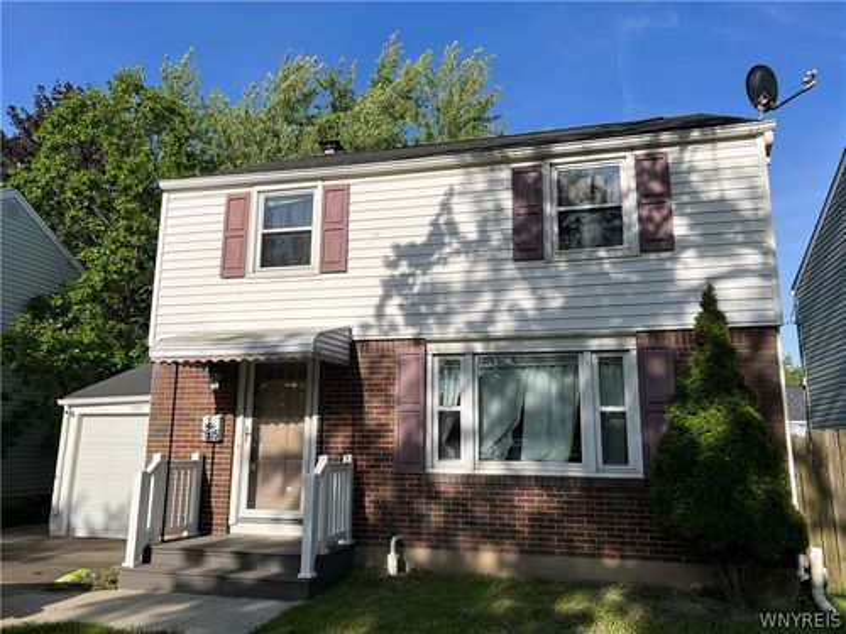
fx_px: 635
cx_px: 423
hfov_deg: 67.3
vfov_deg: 53.1
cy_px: 317
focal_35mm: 26
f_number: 1.5
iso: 50
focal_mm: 5.7
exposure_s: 1/5882
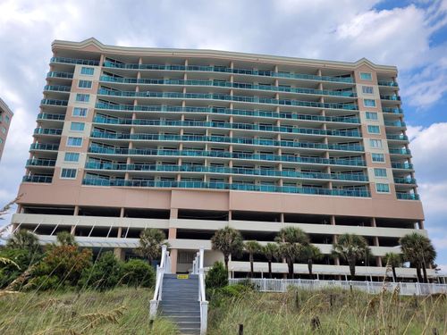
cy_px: 168
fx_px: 336
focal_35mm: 26
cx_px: 224
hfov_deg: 67.3
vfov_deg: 53.1
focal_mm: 5.4
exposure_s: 1/2410
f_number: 1.8
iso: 40
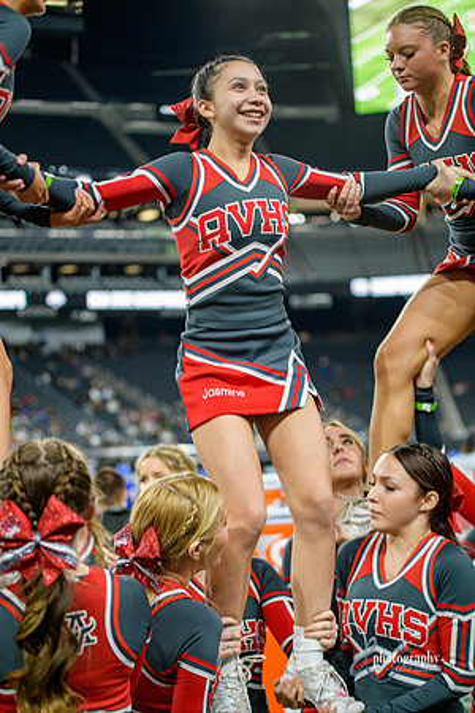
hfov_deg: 19.5
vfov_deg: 28.8
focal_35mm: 70
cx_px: 238
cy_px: 356
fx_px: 1385
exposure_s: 1/400
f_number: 2.8
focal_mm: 70
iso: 1000
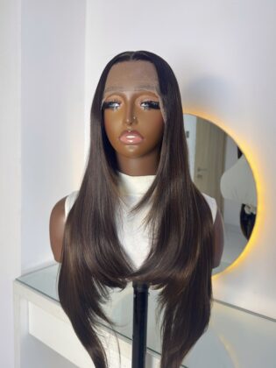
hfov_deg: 56.8
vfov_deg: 71.6
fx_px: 255
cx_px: 138
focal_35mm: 24
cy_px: 184
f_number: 1.78
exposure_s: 1/100
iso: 100
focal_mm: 6.76
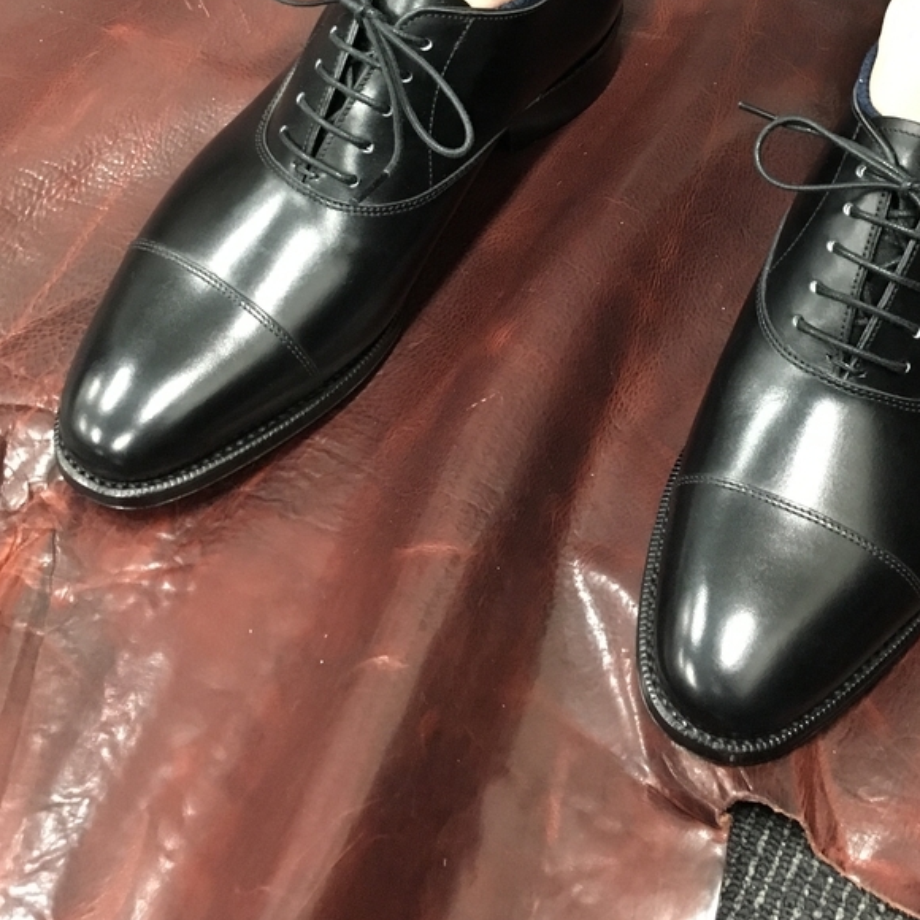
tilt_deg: -52.1
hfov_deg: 31.9
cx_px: 631
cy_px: 78
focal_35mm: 53
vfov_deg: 30.6
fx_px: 1594
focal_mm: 4.15
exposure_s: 1/15
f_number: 2.2
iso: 200
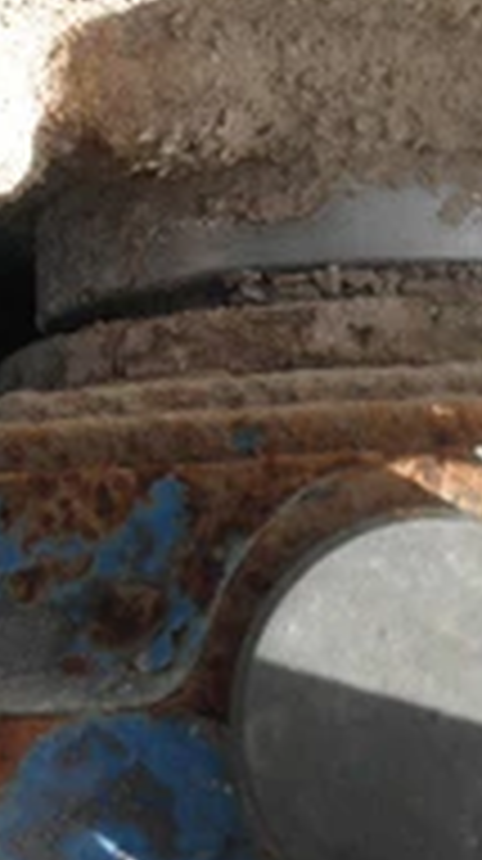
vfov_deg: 32.1
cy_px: 194
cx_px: 351
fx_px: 1459
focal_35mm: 64
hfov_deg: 18.7
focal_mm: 5
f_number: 8.5
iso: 64
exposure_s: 1/60
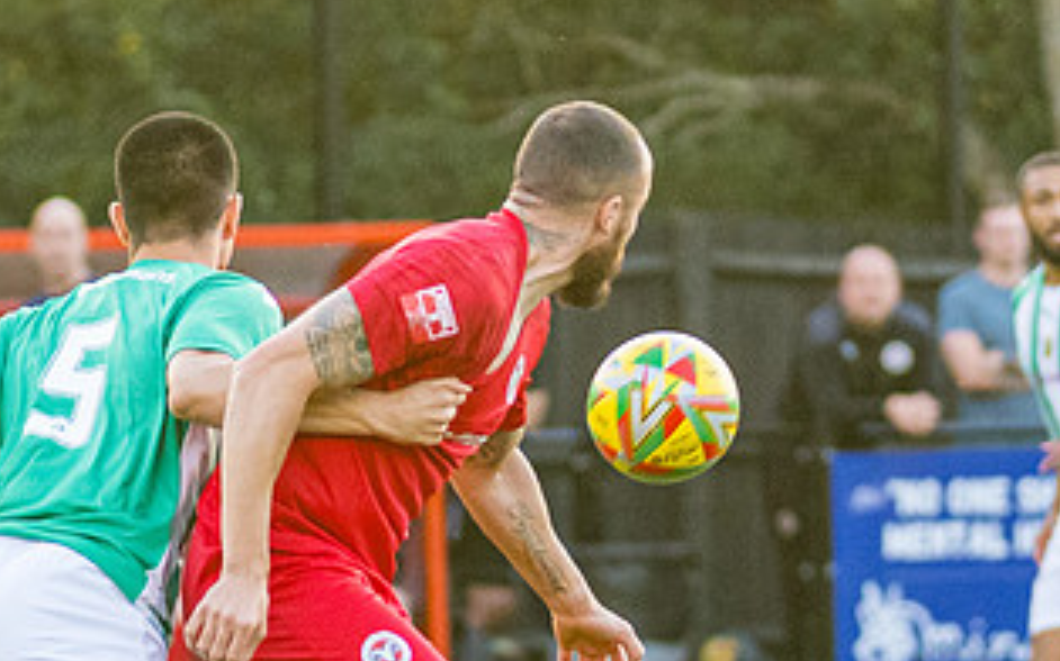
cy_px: 295
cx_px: 423
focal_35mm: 784
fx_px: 22640
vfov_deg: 1.7
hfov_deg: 2.7
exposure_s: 1/1000
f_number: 2.8
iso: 1250
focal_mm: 160
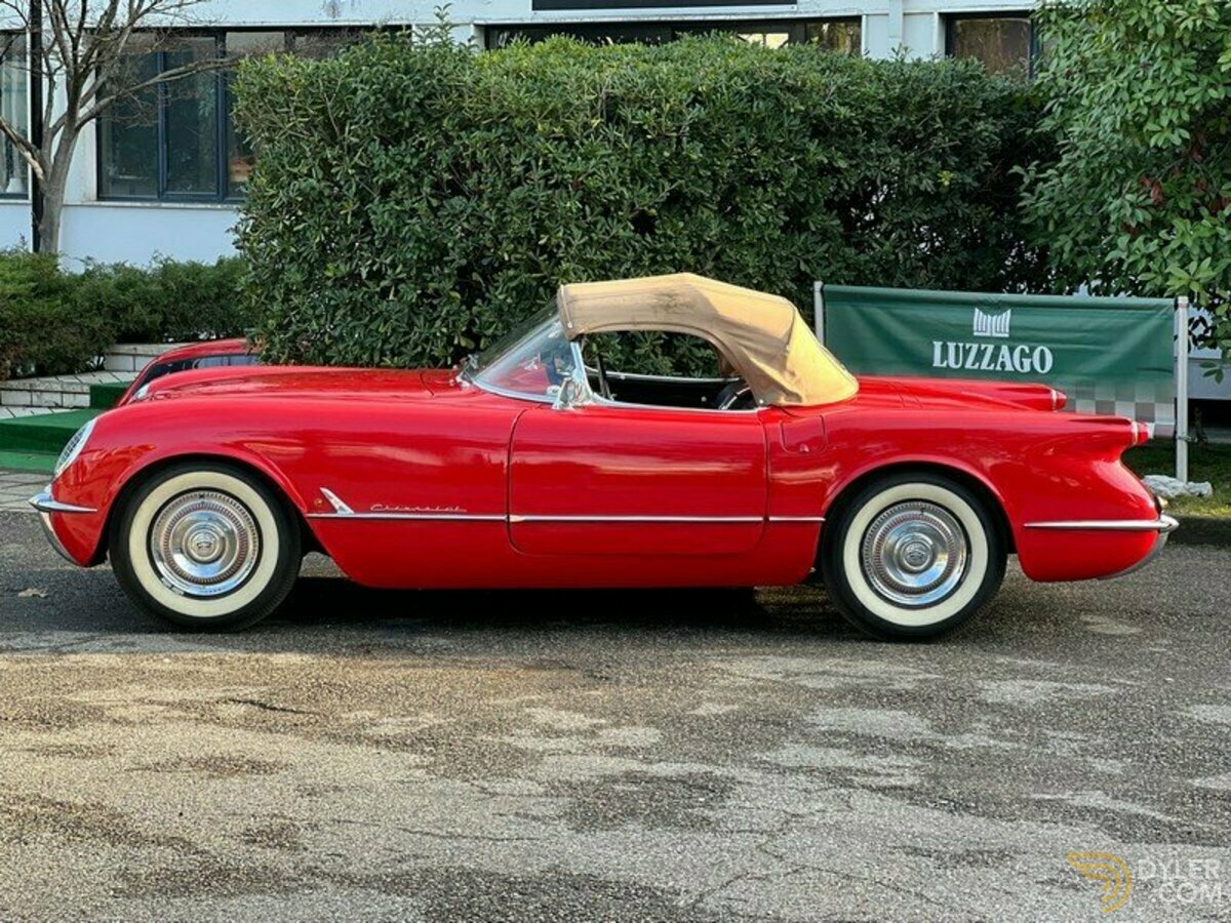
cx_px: 616
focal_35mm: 77
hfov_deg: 25.3
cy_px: 462
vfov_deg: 19.1
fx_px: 2738
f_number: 2.8
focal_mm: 9
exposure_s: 1/121
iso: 50
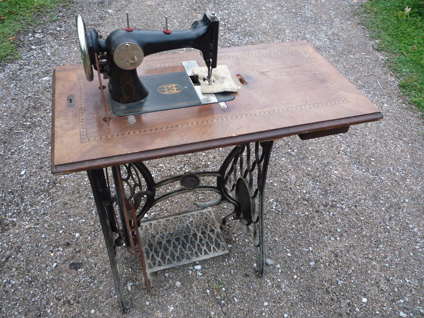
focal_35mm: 30
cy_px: 159
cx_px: 212
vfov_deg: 46.8
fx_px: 367
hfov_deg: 60.0
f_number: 3.3
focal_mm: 5.2
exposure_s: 1/30
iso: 125
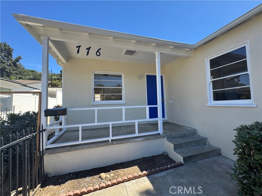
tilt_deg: +3.3
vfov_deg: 85.7
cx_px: 131
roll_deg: +1.1
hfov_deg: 102.1
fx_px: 106
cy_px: 98
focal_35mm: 14
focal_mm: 2.22
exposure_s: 1/435
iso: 40
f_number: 2.2
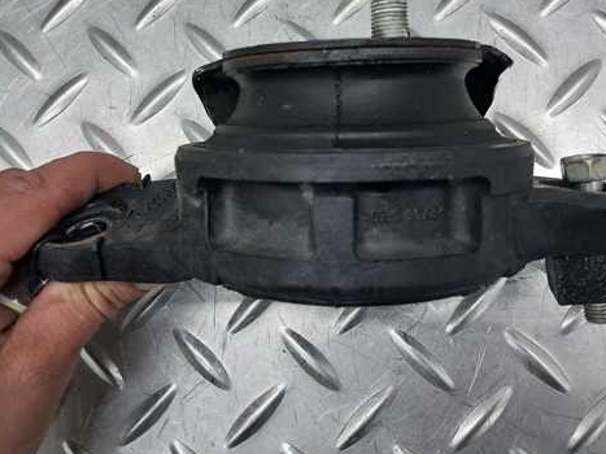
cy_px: 156
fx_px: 648
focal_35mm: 37
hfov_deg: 50.1
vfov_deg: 38.3
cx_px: 319
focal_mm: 4
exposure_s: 1/50
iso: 125
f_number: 1.8
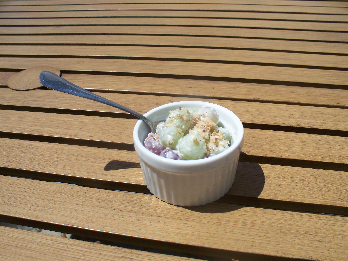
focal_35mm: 35
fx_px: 352
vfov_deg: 40.7
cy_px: 130
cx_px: 174
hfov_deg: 52.6
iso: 80
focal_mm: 7.54
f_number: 4.8
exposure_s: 1/800
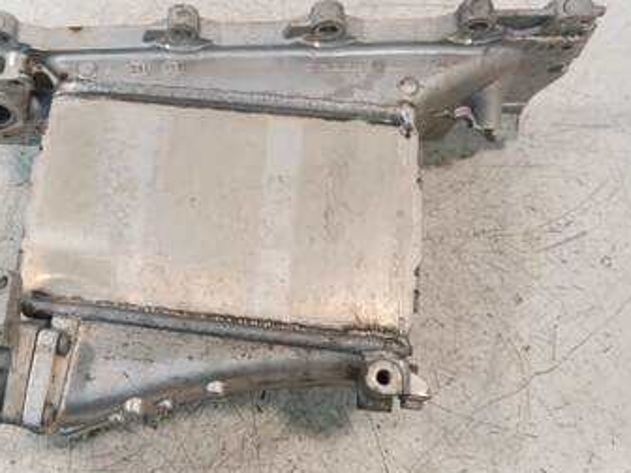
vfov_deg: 35.9
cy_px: 203
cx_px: 201
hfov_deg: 45.9
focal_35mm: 40
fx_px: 729
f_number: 3.5
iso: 640
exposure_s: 1/125
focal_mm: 14
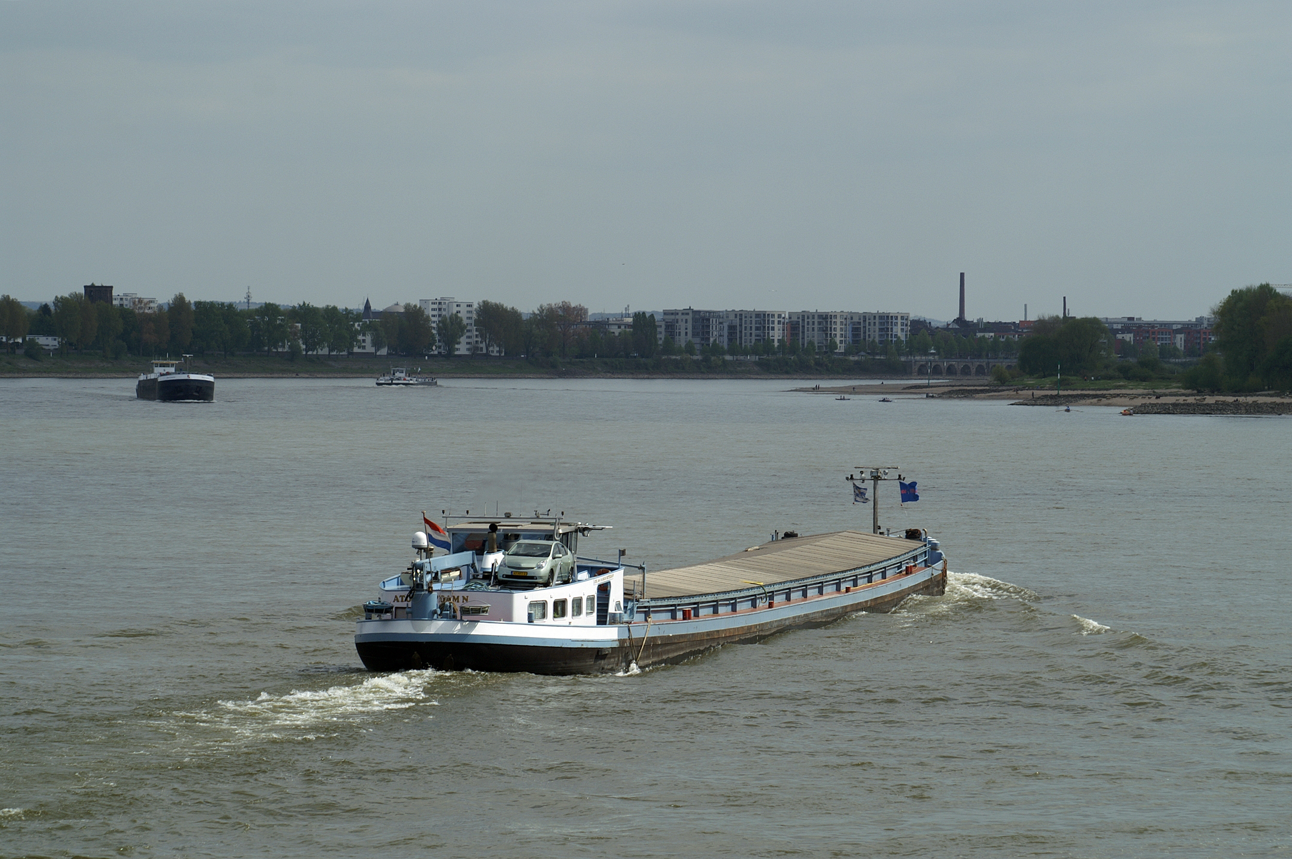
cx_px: 646
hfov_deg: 12.5
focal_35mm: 165
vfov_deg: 8.3
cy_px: 430
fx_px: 5916
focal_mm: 110
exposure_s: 1/400
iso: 100
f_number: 9
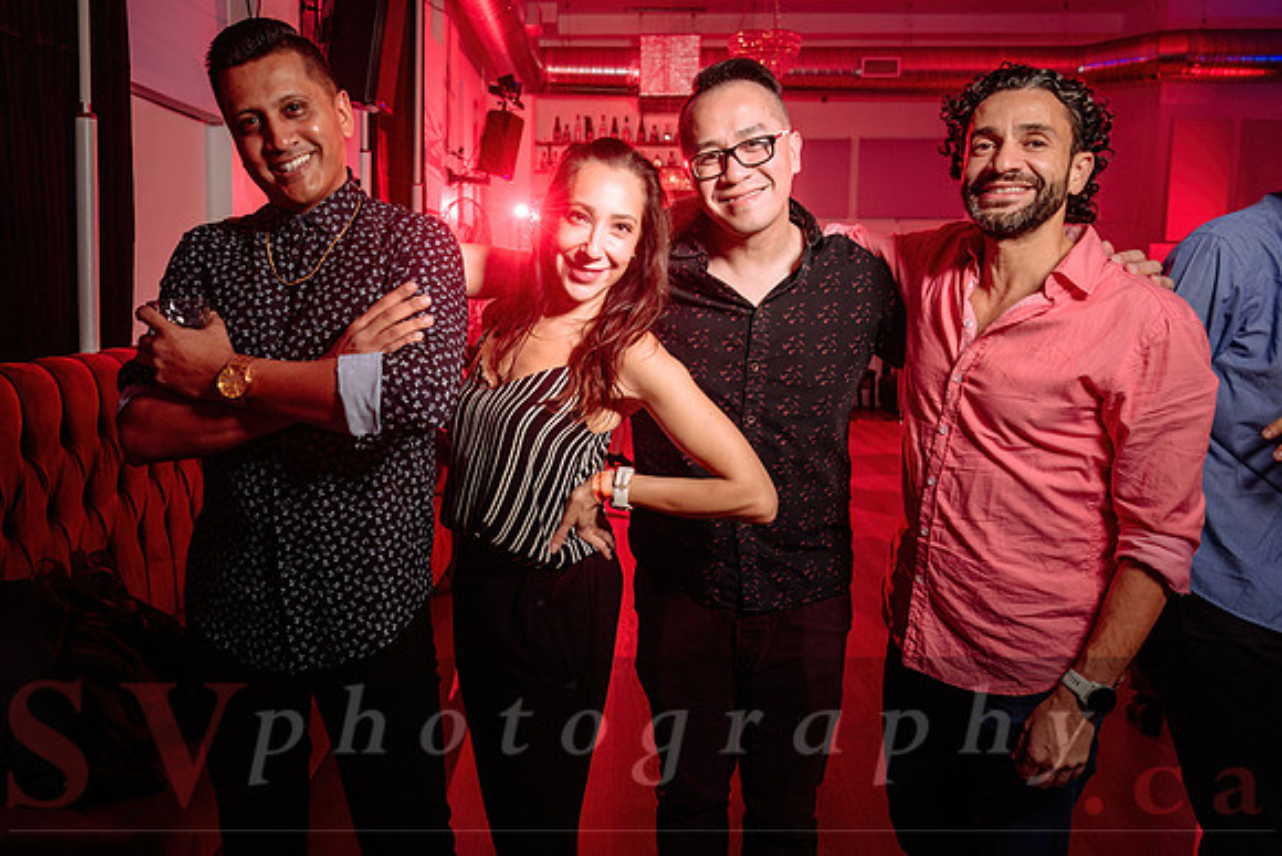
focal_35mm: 31
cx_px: 567
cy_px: 407
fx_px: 1113
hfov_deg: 59.7
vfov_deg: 42.0
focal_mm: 28
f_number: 4
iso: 800
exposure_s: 1/80
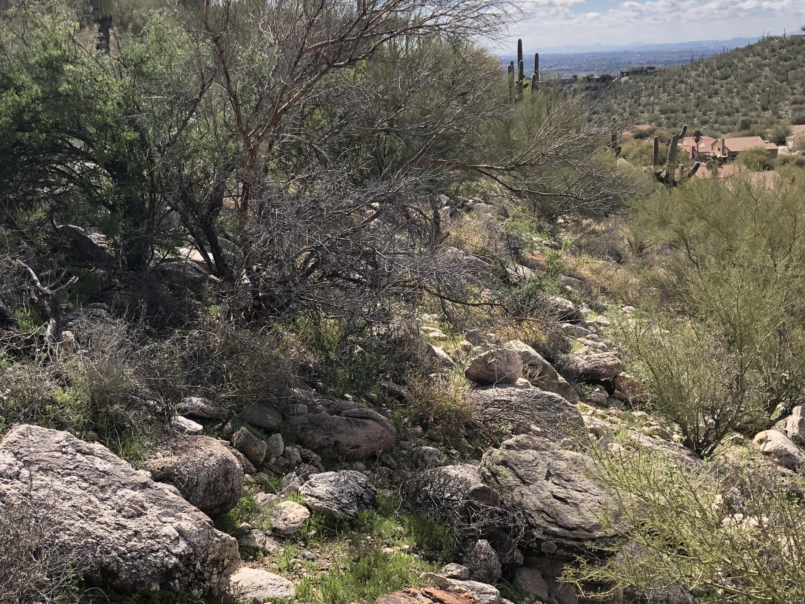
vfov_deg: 31.5
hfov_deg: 40.9
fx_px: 1070
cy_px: 324
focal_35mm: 46
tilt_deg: -11.9
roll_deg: +3.8
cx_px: 303
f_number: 1.8
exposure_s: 1/1919
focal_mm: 4
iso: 20
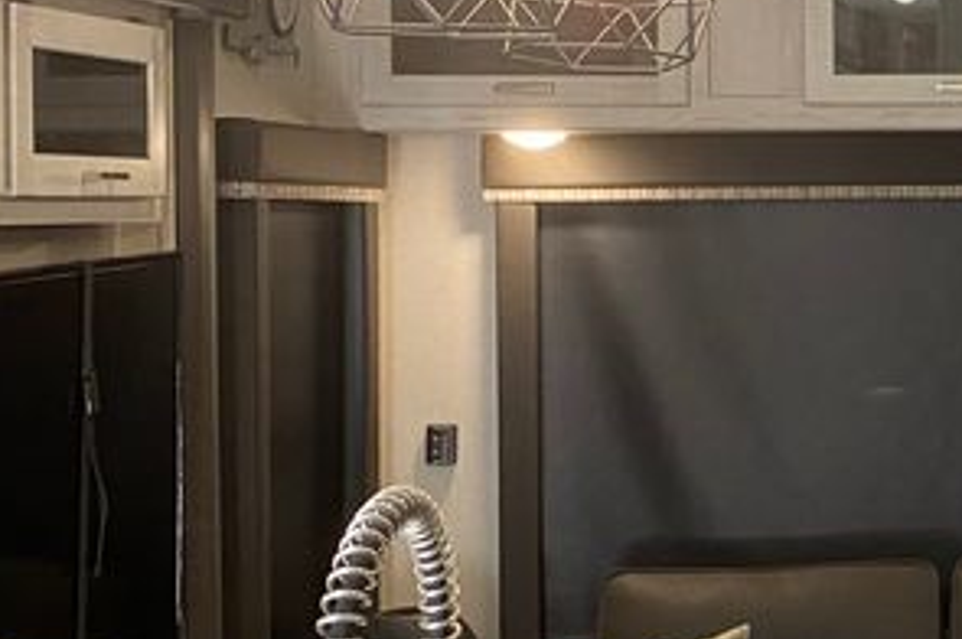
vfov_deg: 14.5
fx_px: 2509
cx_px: 1164
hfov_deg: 20.3
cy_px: 264
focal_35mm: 94
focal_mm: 4.25
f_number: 1.8
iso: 160
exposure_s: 1/60
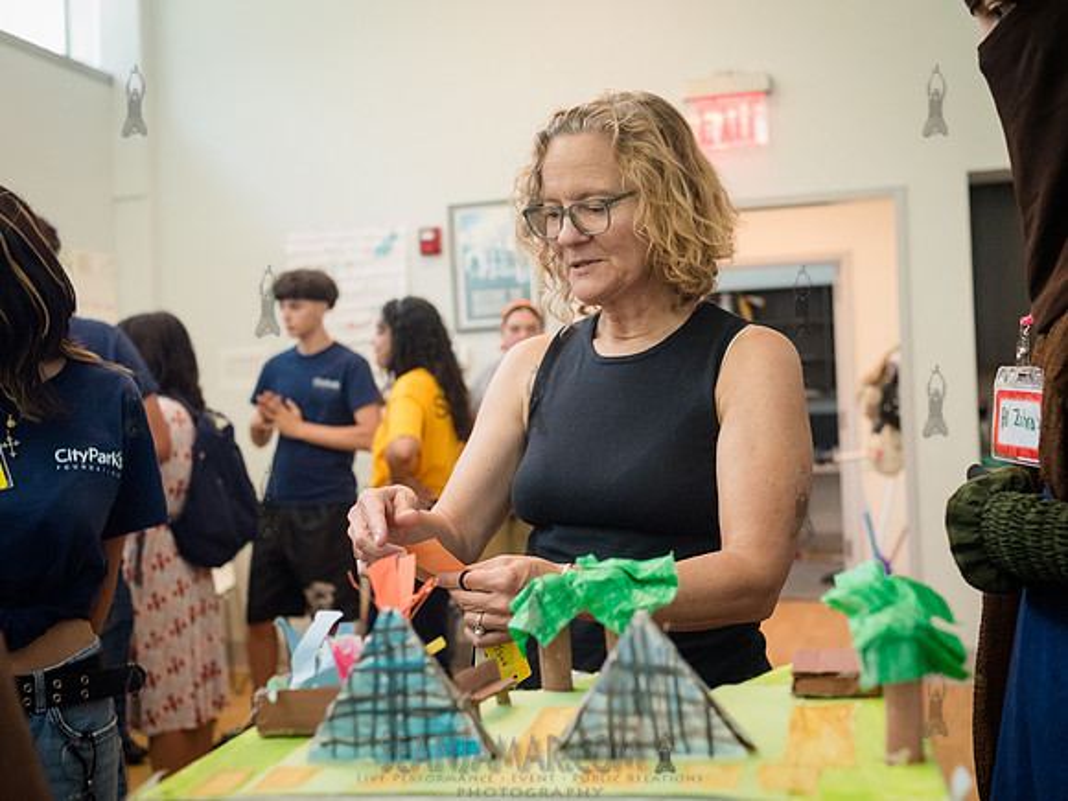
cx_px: 552
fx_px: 1266
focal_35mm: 41
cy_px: 391
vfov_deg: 35.1
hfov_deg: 45.7
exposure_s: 1/640
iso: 4000
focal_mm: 35
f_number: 4
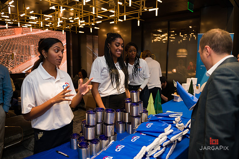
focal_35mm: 26
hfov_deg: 69.4
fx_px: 173
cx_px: 120
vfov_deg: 49.5
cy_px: 80
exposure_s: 1/200
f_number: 3.2
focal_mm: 26
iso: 400
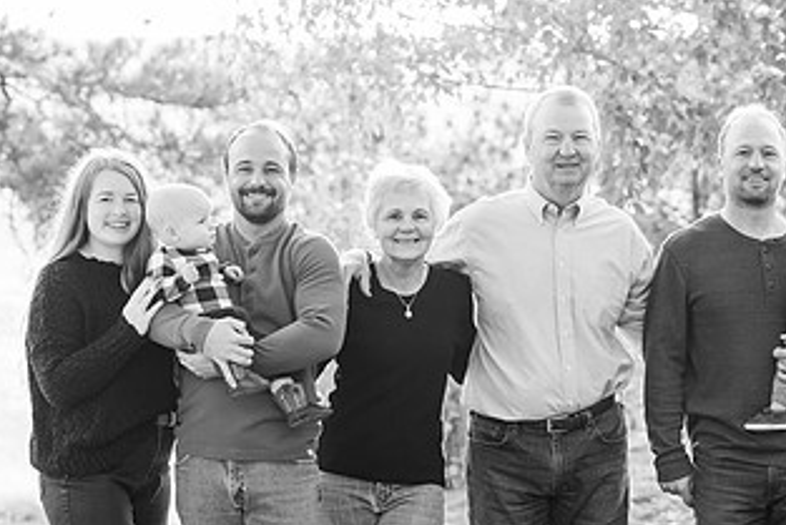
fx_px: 3801
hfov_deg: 11.8
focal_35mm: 174
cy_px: 313
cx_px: 573
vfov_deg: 7.9
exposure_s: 1/250
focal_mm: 94
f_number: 5
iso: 2000
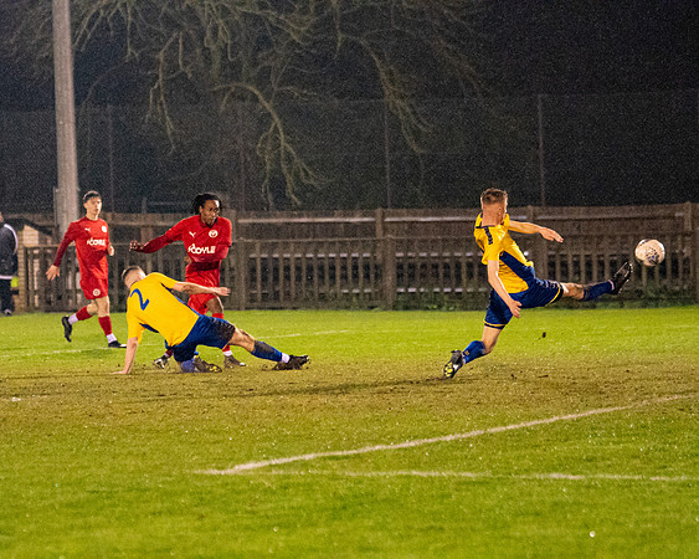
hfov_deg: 9.4
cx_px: 280
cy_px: 280
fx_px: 4262
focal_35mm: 206
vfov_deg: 7.5
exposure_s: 1/1250
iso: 8000
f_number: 2.8
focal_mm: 122
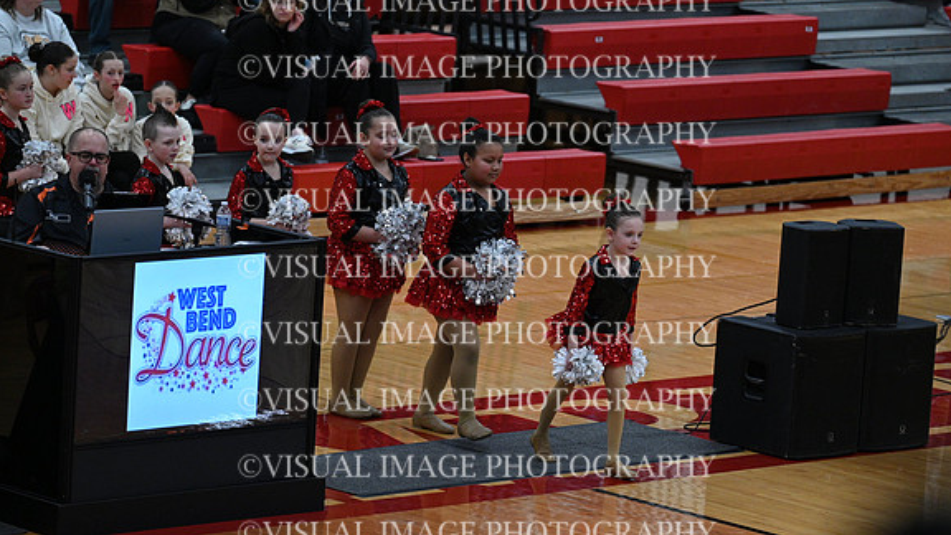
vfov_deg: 5.8
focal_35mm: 211
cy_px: 300
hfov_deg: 10.2
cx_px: 477
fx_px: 5321
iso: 4000
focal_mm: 200
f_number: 4
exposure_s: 1/400
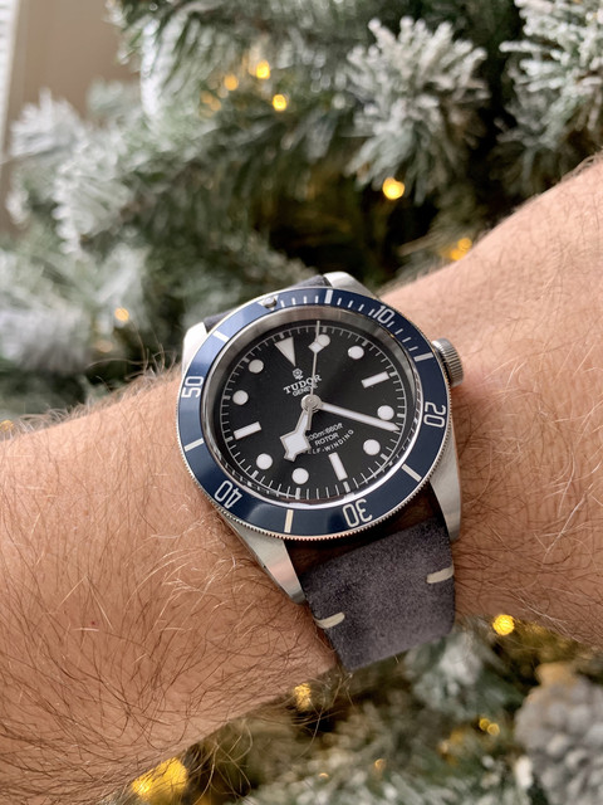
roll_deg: -30.5
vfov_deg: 67.3
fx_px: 604
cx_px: 302
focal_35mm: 26
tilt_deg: -39.1
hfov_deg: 53.1
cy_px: 402
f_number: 1.8
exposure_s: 1/50
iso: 250
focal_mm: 4.25
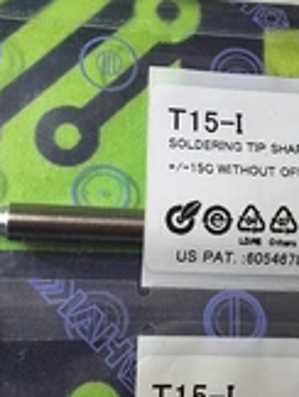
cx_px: 223
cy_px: 196
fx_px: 793
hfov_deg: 21.2
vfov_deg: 28.1
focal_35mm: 69
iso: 64
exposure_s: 1/40
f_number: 1.9
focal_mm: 2.91
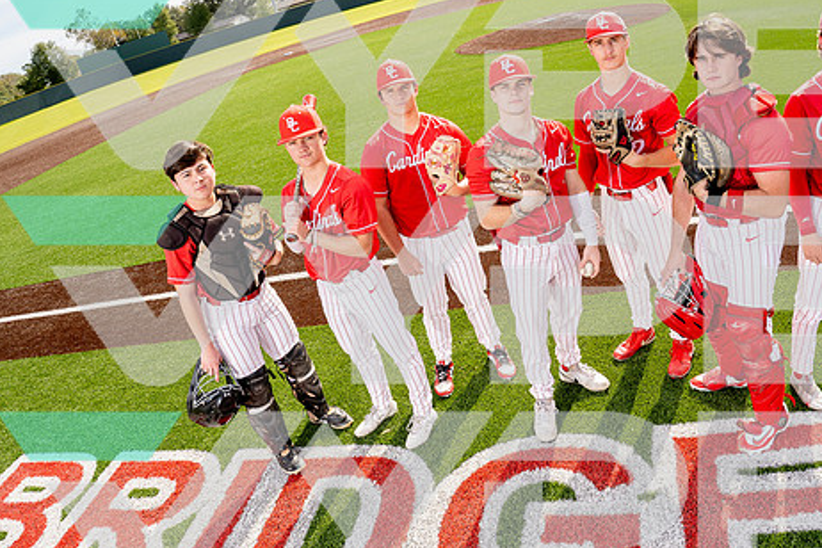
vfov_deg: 46.4
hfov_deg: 65.3
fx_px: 639
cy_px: 291
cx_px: 455
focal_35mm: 28
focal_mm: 20
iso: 160
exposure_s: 1/250
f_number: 8
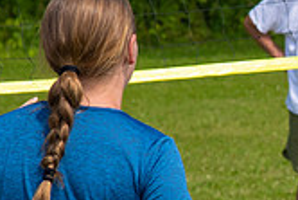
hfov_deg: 4.0
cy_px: 173
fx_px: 4250
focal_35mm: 513
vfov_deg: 2.7
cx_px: 512
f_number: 5.6
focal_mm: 98
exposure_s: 1/800
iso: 200
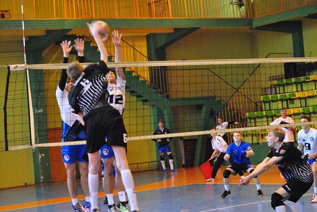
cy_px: 106
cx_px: 158
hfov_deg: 22.6
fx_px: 793
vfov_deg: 15.2
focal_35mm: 90
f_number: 5.6
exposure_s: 1/100
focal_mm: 60
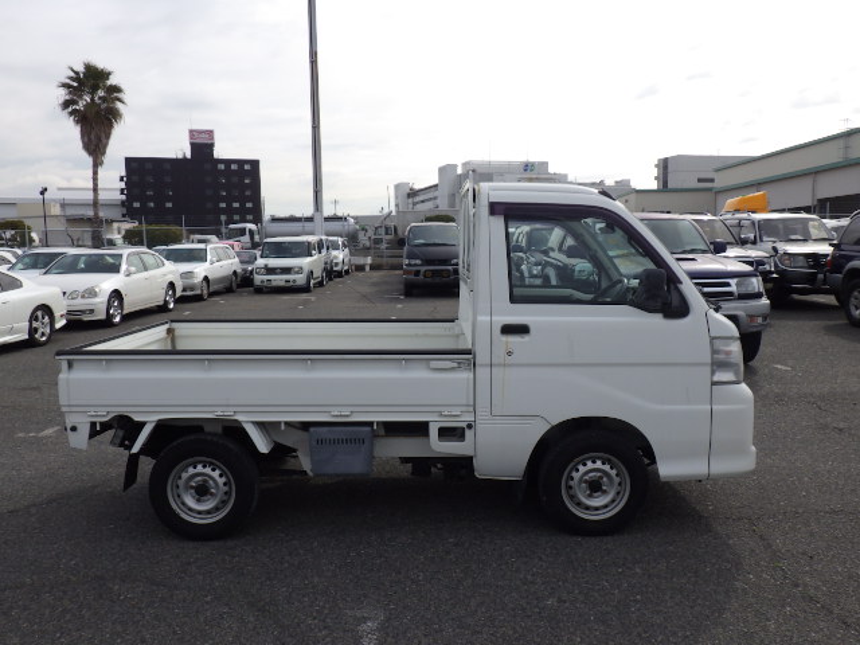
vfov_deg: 49.7
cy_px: 322
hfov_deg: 63.4
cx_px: 430
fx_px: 696
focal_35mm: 28
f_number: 4.2
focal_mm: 5
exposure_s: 1/1000
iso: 125
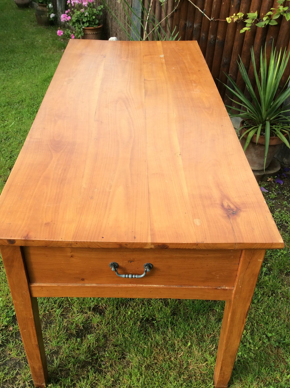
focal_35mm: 36
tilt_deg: -37.8
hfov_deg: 39.5
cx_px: 127
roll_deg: -1.3
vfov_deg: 51.3
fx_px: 403
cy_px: 215
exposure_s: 1/251
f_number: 2.4
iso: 32
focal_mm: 3.3
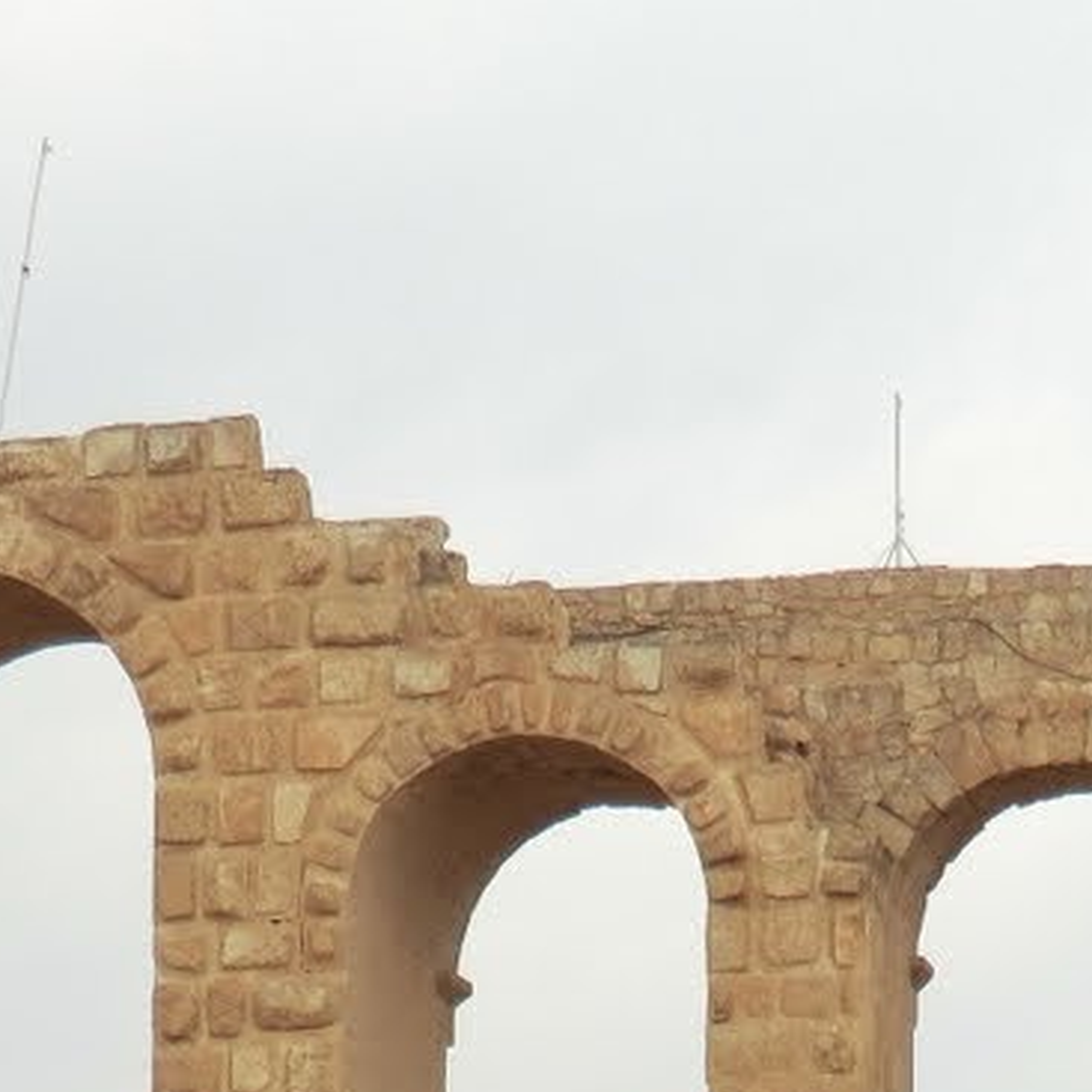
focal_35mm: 131
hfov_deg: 13.3
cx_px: 786
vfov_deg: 12.5
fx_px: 4675
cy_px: 1732
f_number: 3.6
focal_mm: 6.1
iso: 80
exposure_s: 1/250
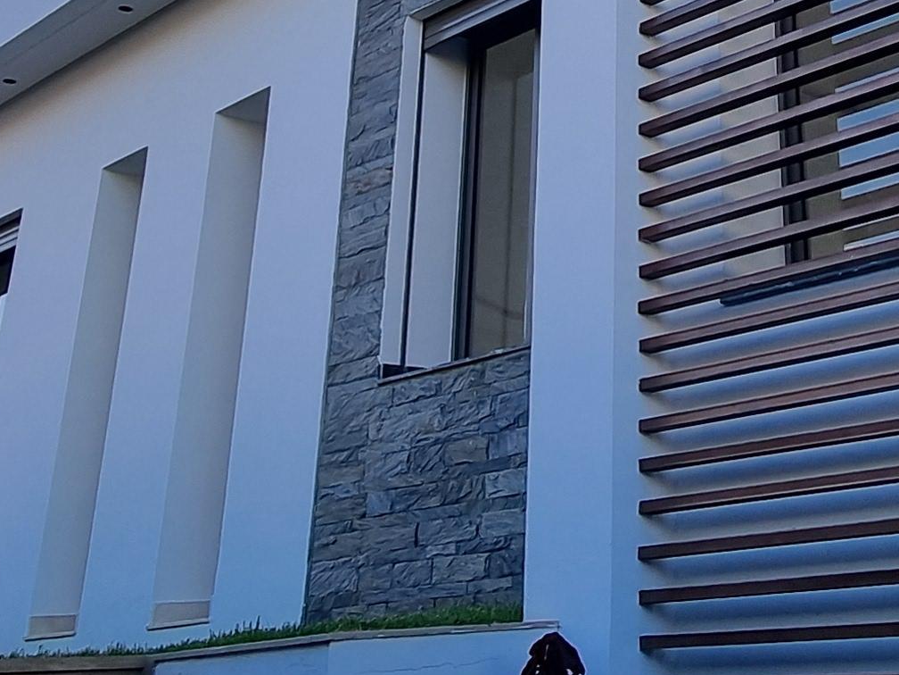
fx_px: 1350
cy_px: -64
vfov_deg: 25.9
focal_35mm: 52
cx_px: 799
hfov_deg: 34.8
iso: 50
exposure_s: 1/858
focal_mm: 2.2
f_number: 2.2
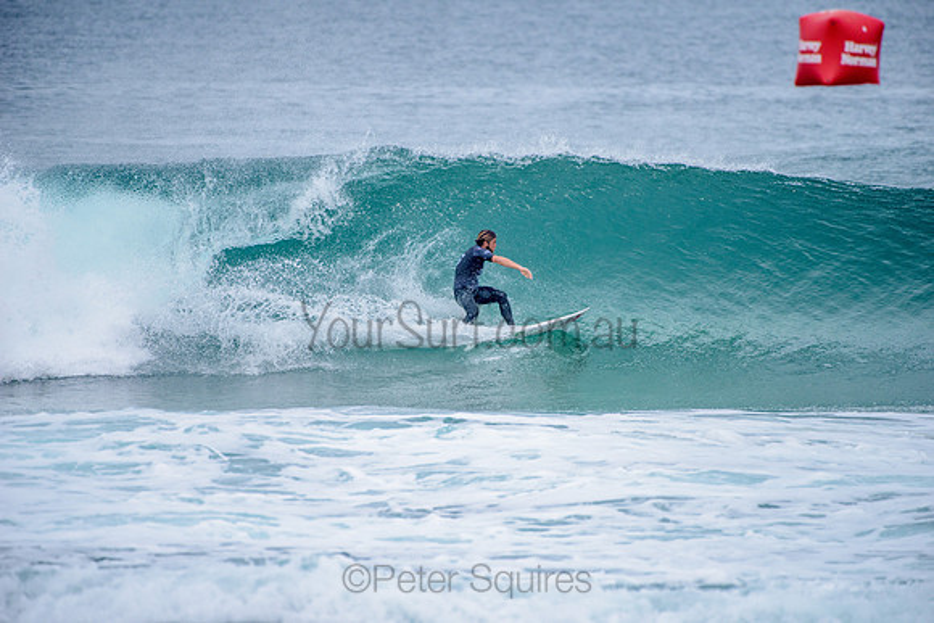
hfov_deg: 4.1
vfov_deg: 2.8
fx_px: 12975
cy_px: 312
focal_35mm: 500
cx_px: 467
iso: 280
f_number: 5.6
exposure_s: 1/2000
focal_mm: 500
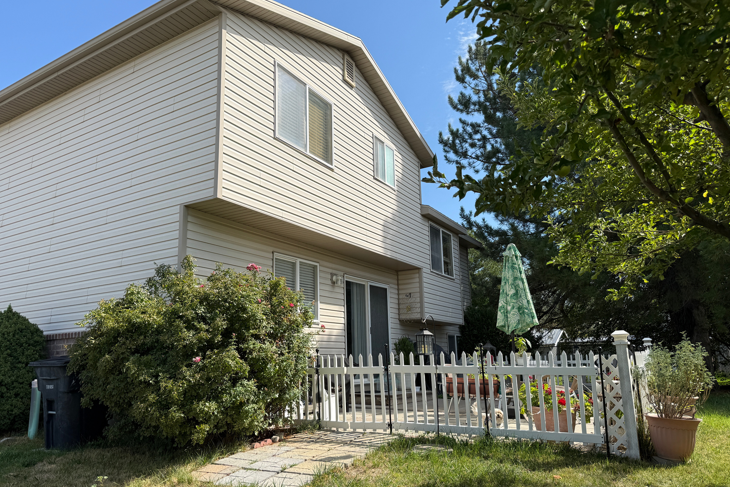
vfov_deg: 51.2
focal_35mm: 25
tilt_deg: +11.8
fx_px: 507
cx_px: 365
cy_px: 263
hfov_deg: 71.5
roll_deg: +0.6
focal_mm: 6.76
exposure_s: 1/3021
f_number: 1.78
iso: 80
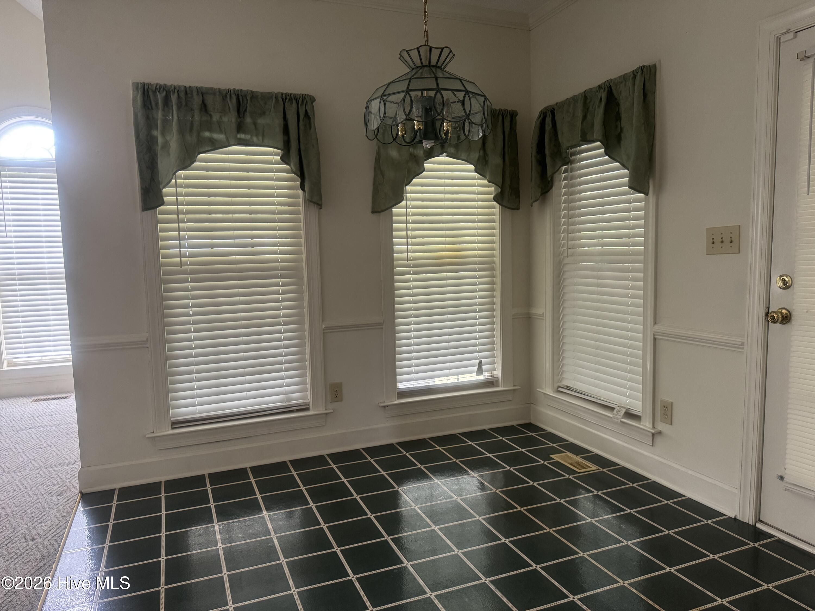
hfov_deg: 71.6
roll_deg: +1.3
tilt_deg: -6.4
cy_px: 306
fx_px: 565
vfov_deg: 56.8
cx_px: 408
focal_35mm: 24
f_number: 1.78
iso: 250
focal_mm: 6.76
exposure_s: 1/60
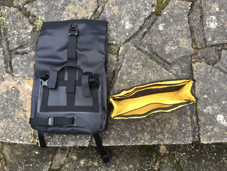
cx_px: 114
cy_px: 86
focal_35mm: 29
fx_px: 190
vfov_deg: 48.2
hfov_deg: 61.7
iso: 32
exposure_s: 1/100
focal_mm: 4.15
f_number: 2.2
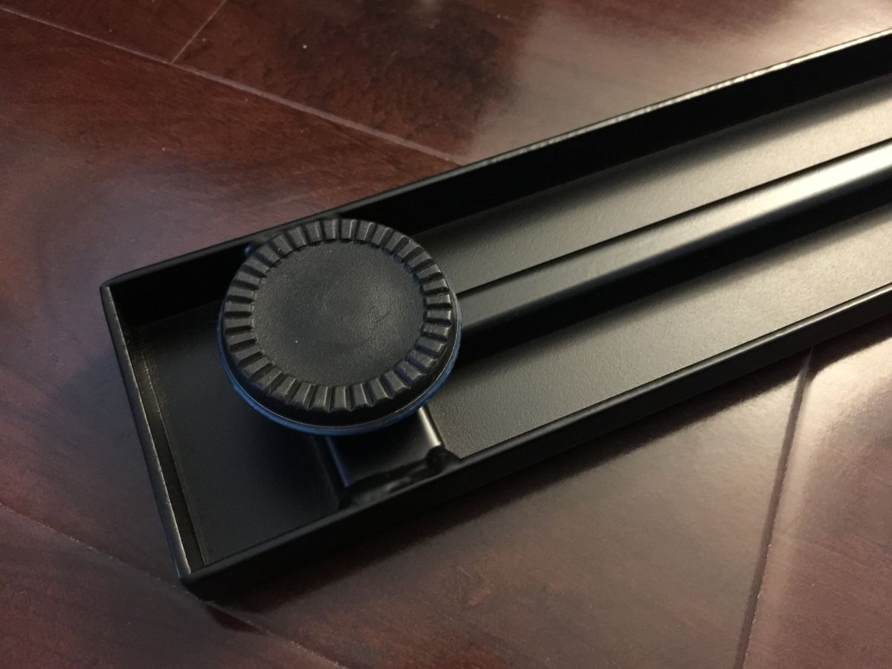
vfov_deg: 48.2
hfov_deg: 61.7
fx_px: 747
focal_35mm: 29
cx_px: 446
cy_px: 334
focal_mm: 4.15
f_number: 2.2
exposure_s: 1/4
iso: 200
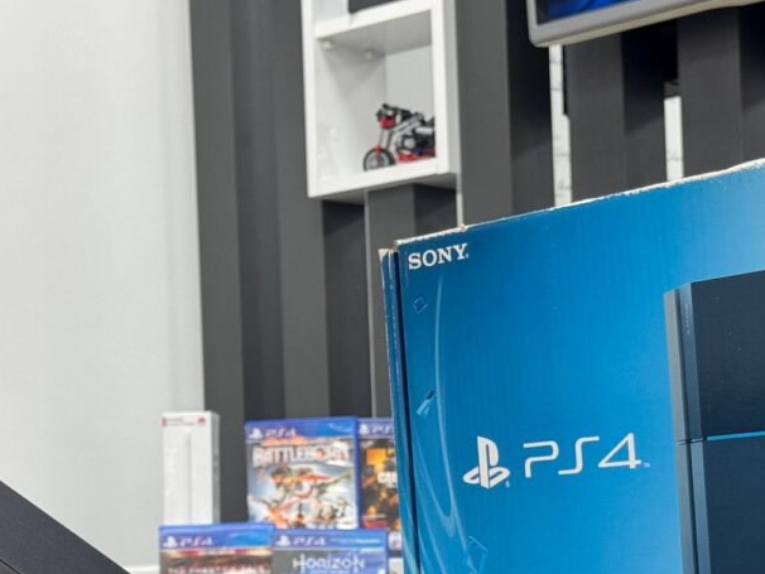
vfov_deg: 15.4
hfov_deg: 20.6
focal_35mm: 95
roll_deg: +1.3
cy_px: 488
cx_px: 478
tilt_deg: +2.3
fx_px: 2100
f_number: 1.78
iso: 64
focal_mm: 6.76
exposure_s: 1/50
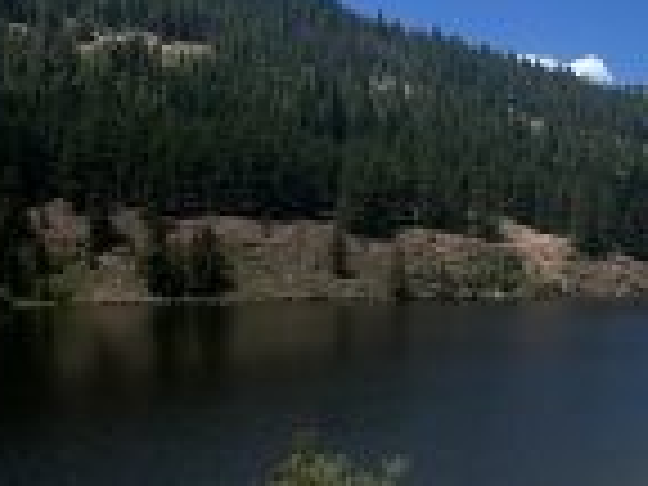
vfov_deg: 23.7
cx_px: 756
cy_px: 382
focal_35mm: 61
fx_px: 1142
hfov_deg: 28.1
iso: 80
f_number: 1.78
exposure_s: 1/3356
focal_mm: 6.86
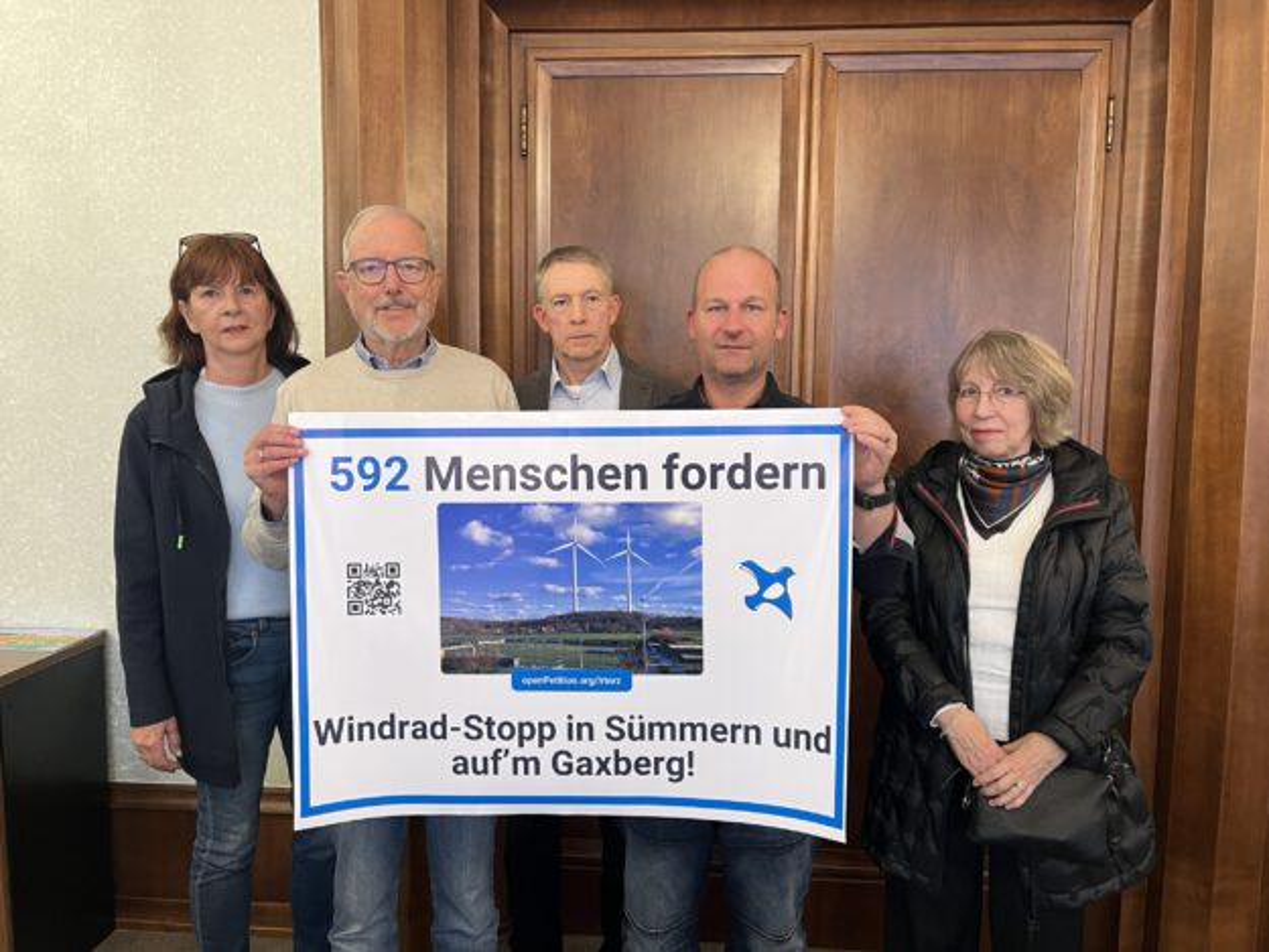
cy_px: 476
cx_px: 634
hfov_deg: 67.3
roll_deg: -0.3
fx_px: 953
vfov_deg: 53.1
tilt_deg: -5.4
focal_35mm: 26
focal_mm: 5.1
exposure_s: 1/50
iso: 125
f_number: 1.6
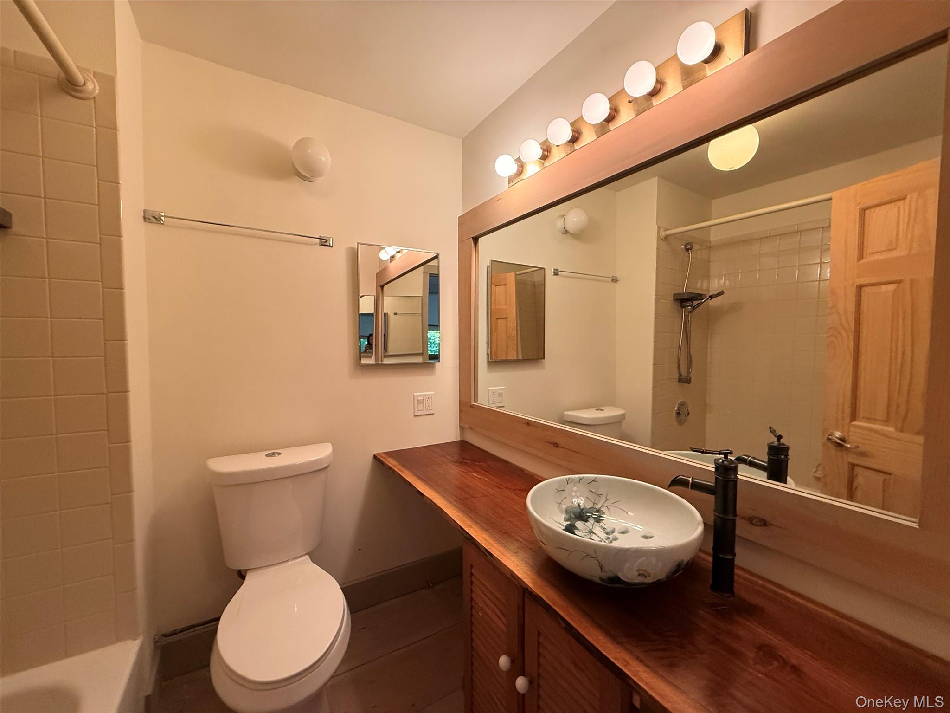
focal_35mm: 14
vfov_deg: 85.7
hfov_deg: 102.1
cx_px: 475
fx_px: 384
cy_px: 356
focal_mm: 2.22
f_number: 2.2
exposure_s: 1/120
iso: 320
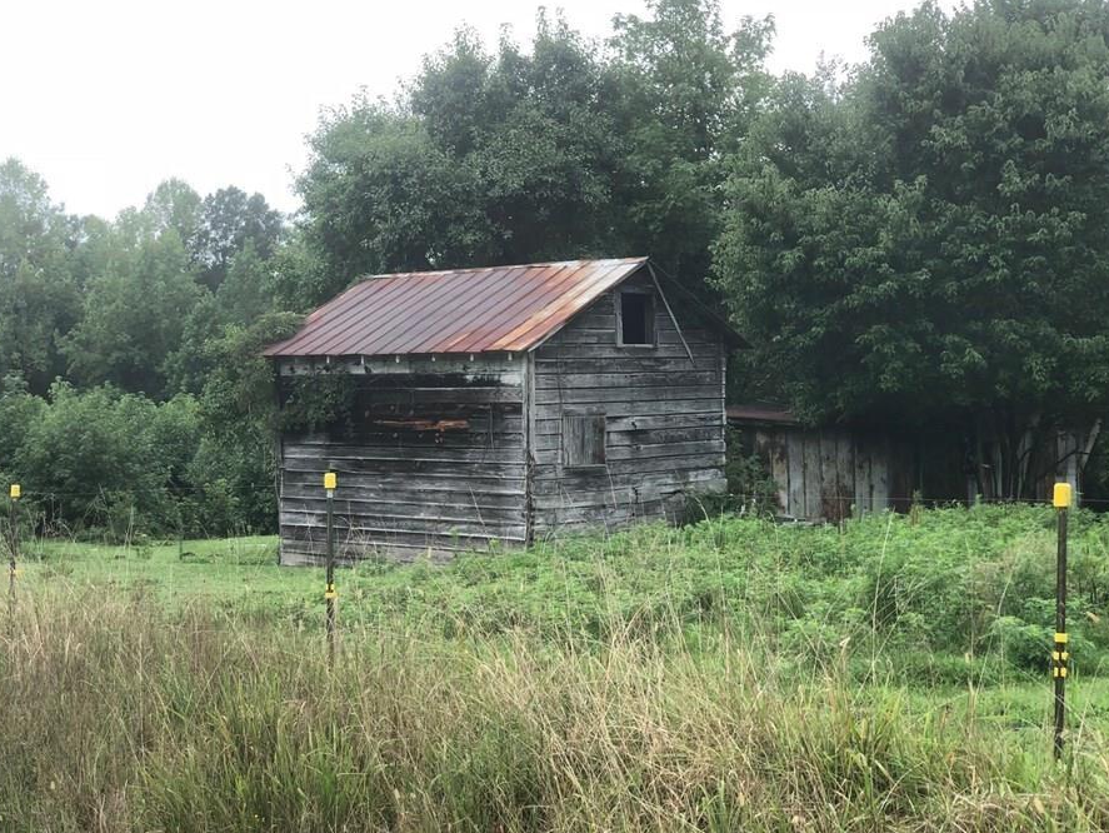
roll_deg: +0.5
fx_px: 1923
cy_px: 433
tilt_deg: +1.0
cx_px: 585
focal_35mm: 60
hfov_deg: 32.2
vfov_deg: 24.4
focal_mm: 6
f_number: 2.4
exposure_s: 1/279
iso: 16
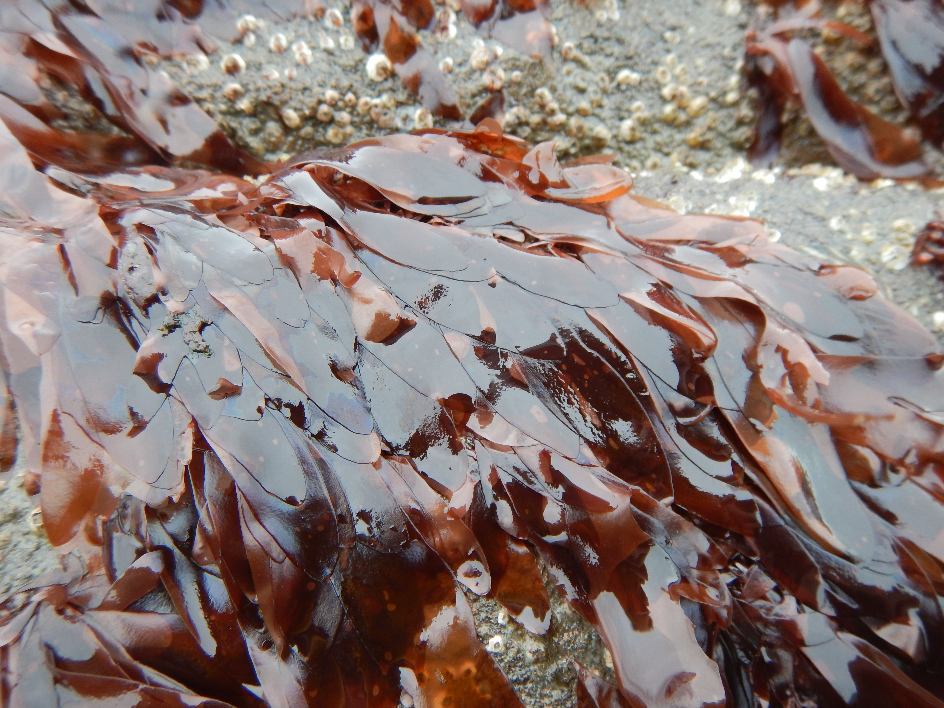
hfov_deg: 71.6
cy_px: 354
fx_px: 654
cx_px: 472
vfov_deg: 56.8
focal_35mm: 24
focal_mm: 4.3
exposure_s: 1/60
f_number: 2.8
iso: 125
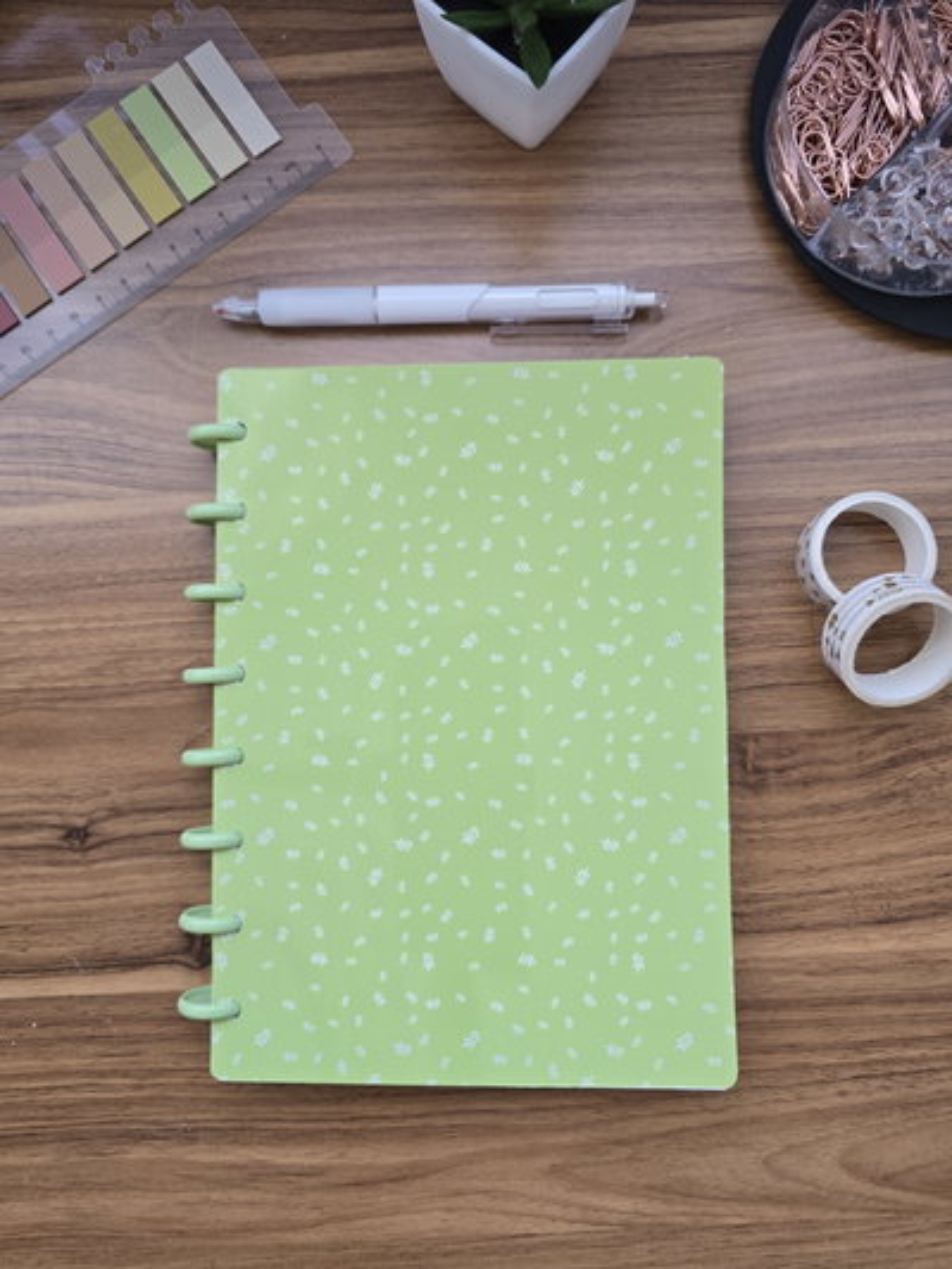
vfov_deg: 73.9
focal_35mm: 23
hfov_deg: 58.9
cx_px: 476
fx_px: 843
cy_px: 634
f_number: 1.7
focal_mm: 6.3
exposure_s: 1/58.6
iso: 125
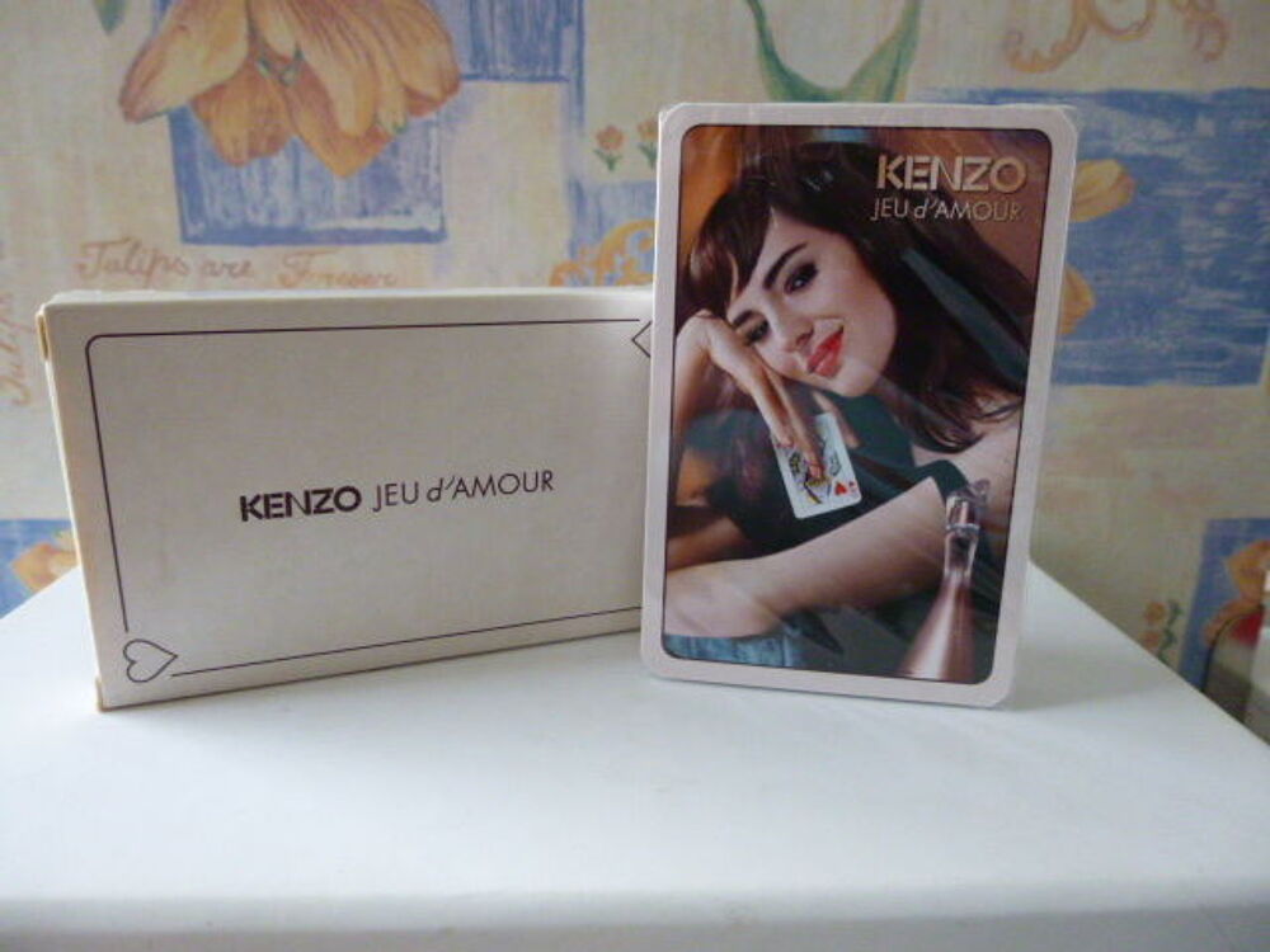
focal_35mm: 25
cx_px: 635
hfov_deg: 69.4
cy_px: 476
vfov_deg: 54.9
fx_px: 917
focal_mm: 4.5
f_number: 3.1
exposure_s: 1/15
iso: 500
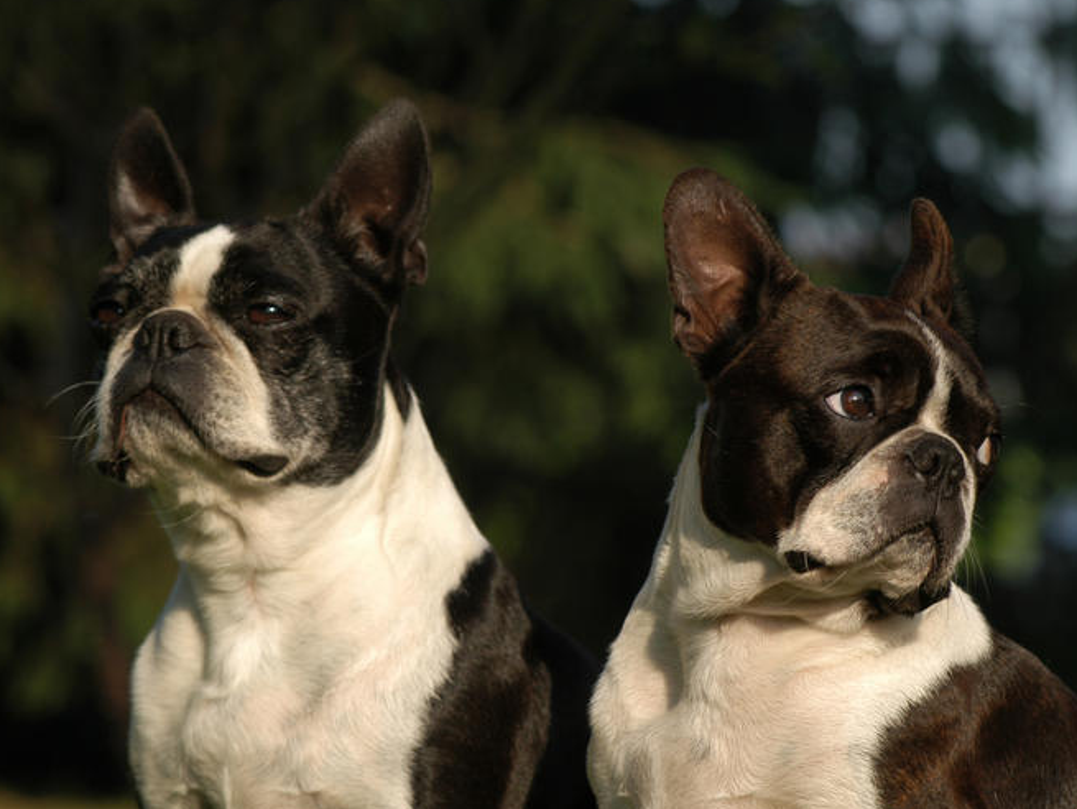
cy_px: 399
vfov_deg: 6.8
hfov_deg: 9.0
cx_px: 532
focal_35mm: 220
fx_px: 6836
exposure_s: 1/250
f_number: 6.3
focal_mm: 125
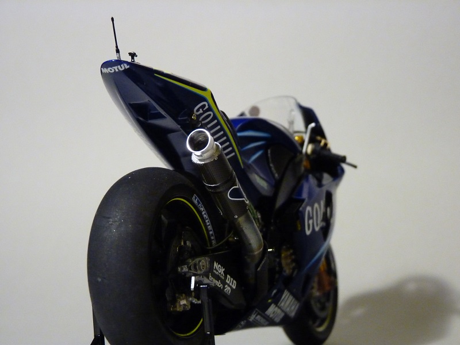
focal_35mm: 65
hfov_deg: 29.8
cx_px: 230
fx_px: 864
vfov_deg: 22.6
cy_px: 172
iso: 800
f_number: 3.4
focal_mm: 11.5
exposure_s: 1/13
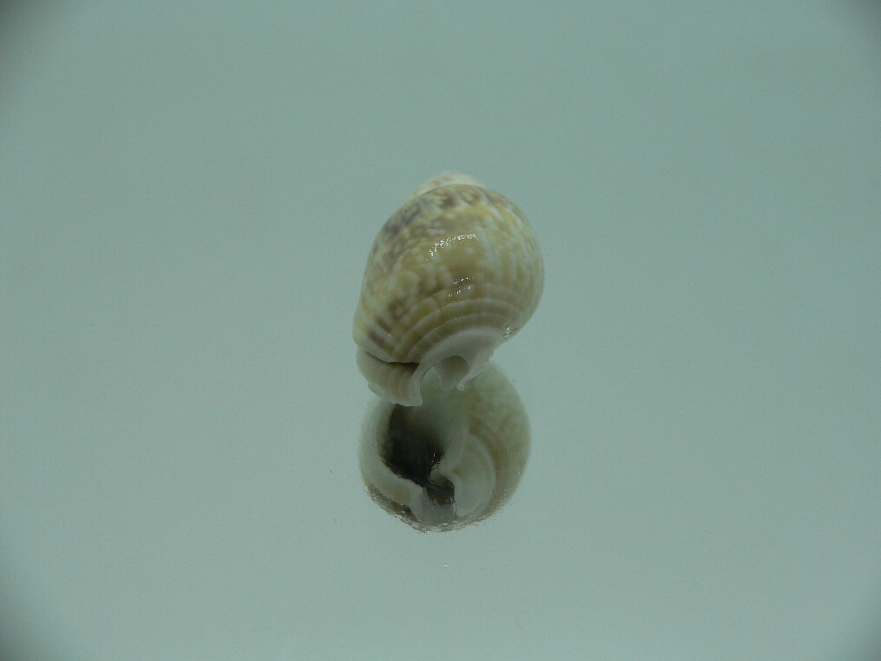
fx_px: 891
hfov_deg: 52.6
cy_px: 330
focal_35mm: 35
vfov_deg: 40.7
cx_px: 440
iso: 80
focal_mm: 4.6
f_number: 2.8
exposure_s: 1/60
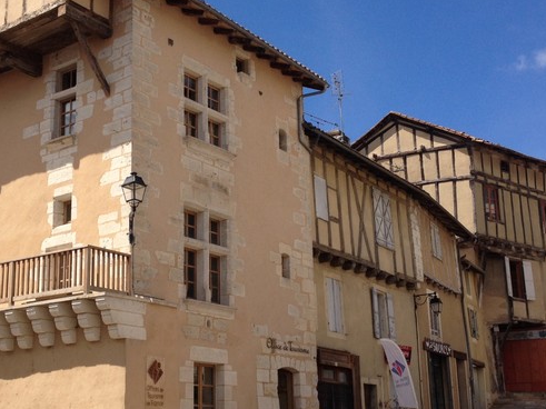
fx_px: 899
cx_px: 211
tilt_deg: +12.5
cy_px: 220
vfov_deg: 25.6
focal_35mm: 57
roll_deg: +1.9
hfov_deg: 33.7
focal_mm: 4.28
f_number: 2.4
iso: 50
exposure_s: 1/1842
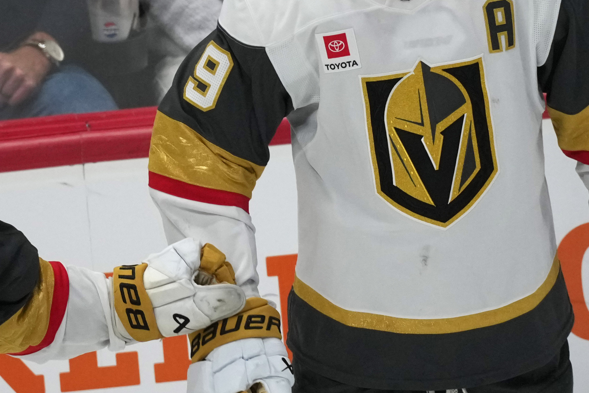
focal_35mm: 2020
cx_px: 329
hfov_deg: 1.0
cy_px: 160
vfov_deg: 0.7
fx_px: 33047
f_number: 4
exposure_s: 1/2000
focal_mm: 600
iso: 2500
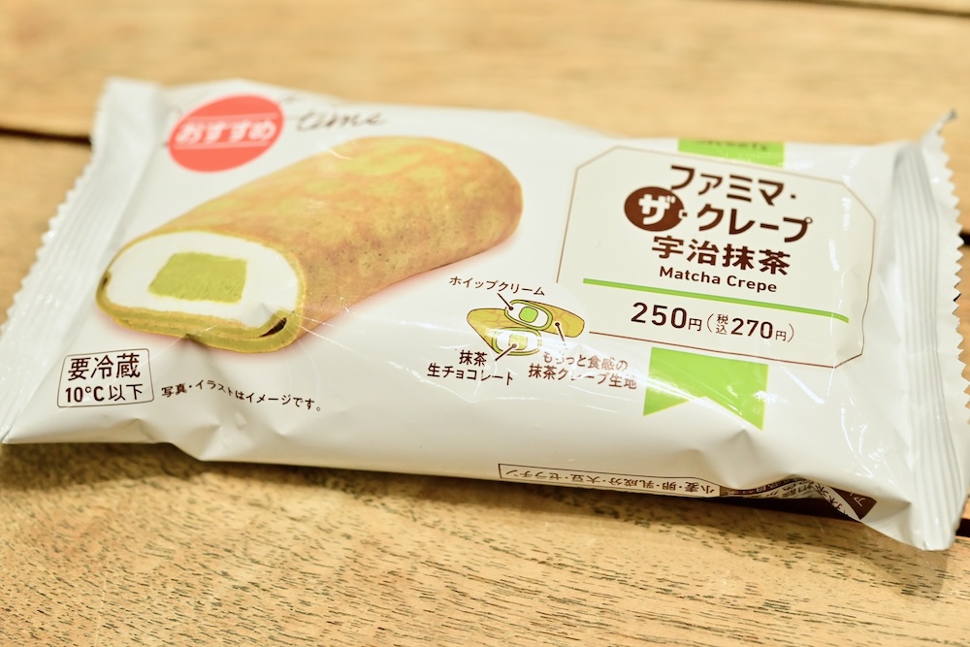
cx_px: 485
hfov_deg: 33.4
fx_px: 1617
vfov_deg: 22.6
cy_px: 324
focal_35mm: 60
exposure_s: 1/500
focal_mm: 60
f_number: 5.6
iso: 6400
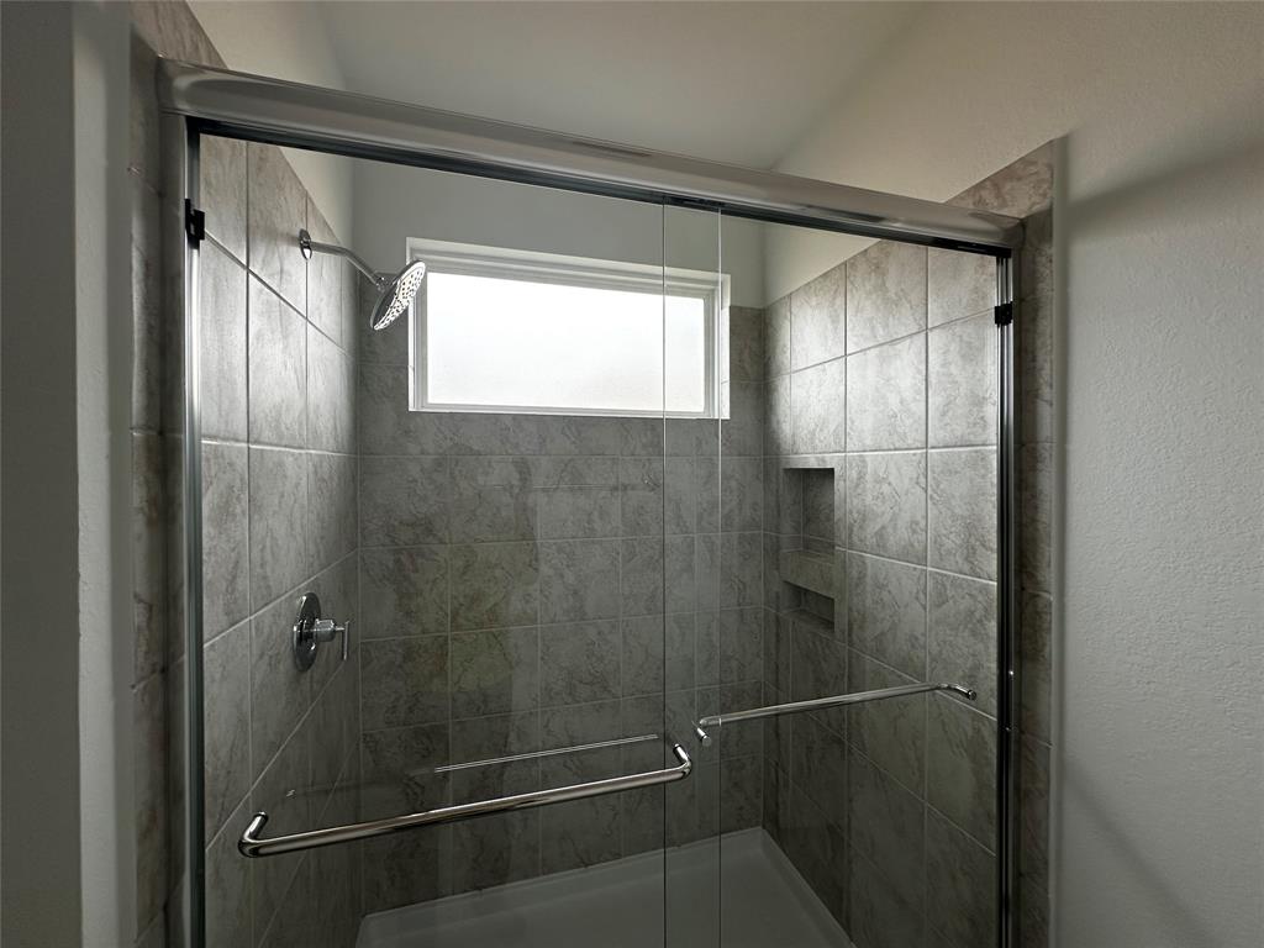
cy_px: 474
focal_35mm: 14
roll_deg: +0.0
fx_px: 511
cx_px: 632
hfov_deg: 102.1
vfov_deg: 85.7
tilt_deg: +0.7
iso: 40
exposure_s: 1/194
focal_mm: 2.22
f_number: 2.2
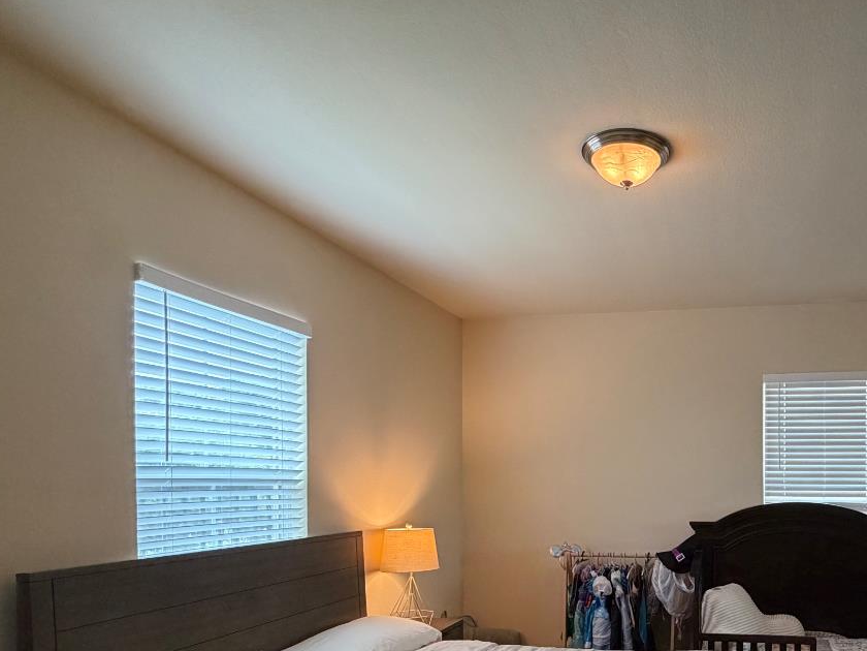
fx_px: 626
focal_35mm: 25
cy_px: 488
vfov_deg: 52.5
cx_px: 650
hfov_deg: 65.2
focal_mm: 2.22
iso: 250
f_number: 2.2
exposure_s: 1/60
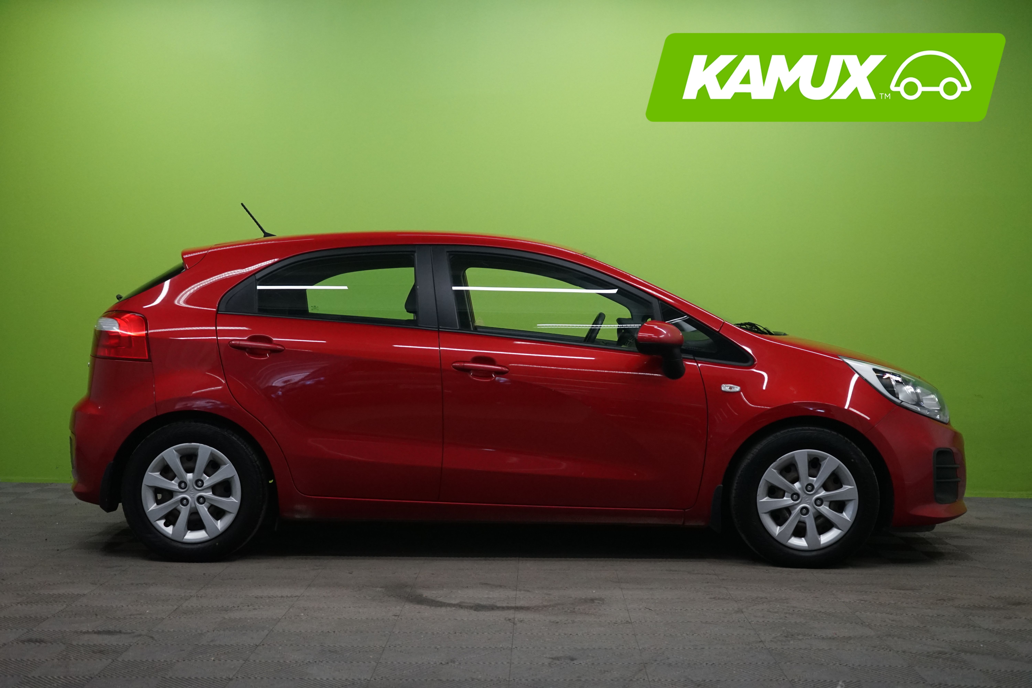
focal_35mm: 48
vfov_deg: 28.1
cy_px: 344
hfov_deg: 41.1
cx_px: 516
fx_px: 1376
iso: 2500
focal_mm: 48
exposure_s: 1/160
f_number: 4.5
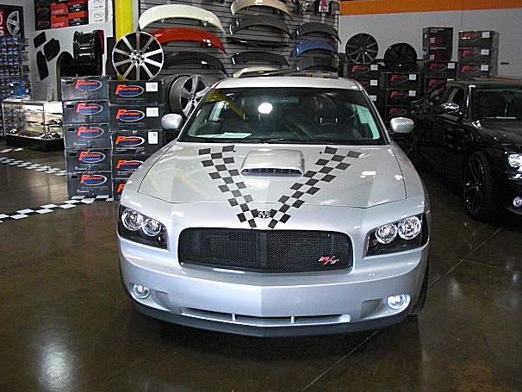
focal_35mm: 38
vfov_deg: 37.7
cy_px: 190
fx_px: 573
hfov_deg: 49.0
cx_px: 264
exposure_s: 1/100
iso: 400
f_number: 2.8
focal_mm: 6.3
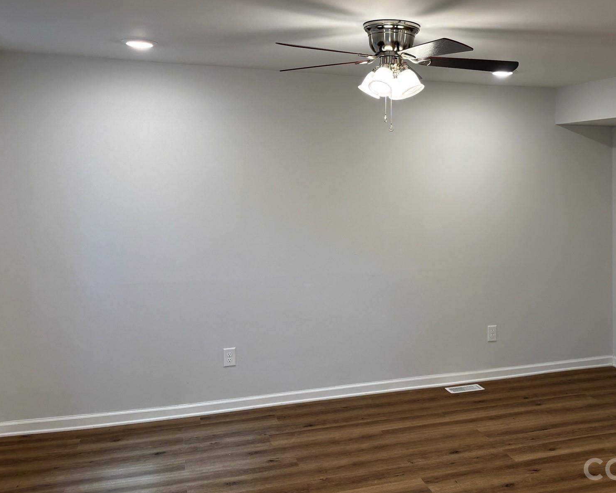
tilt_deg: -0.3
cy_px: 182
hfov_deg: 50.6
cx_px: 409
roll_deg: -0.6
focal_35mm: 35
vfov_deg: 41.9
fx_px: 638
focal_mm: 5.96
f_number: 1.6
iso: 100
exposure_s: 1/120
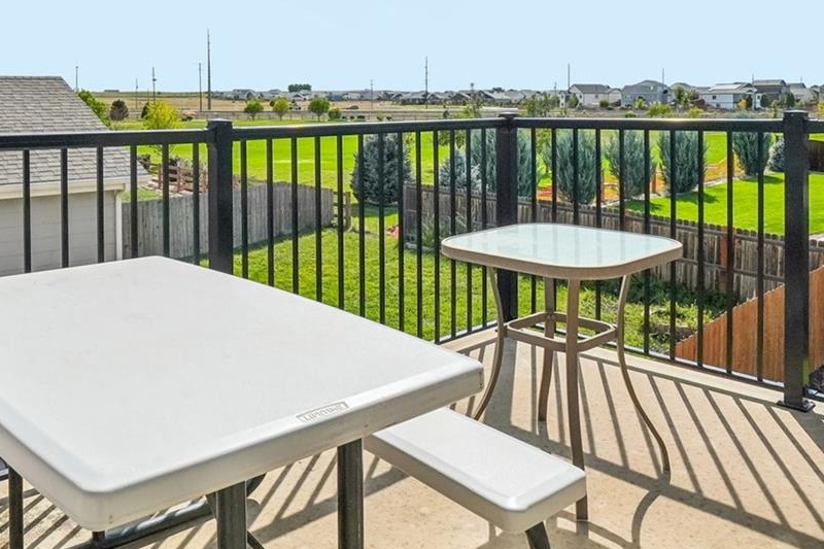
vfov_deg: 41.8
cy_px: 114
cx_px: 329
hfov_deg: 61.4
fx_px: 686
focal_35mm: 30
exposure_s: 1/3200
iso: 400
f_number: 8
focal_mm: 10
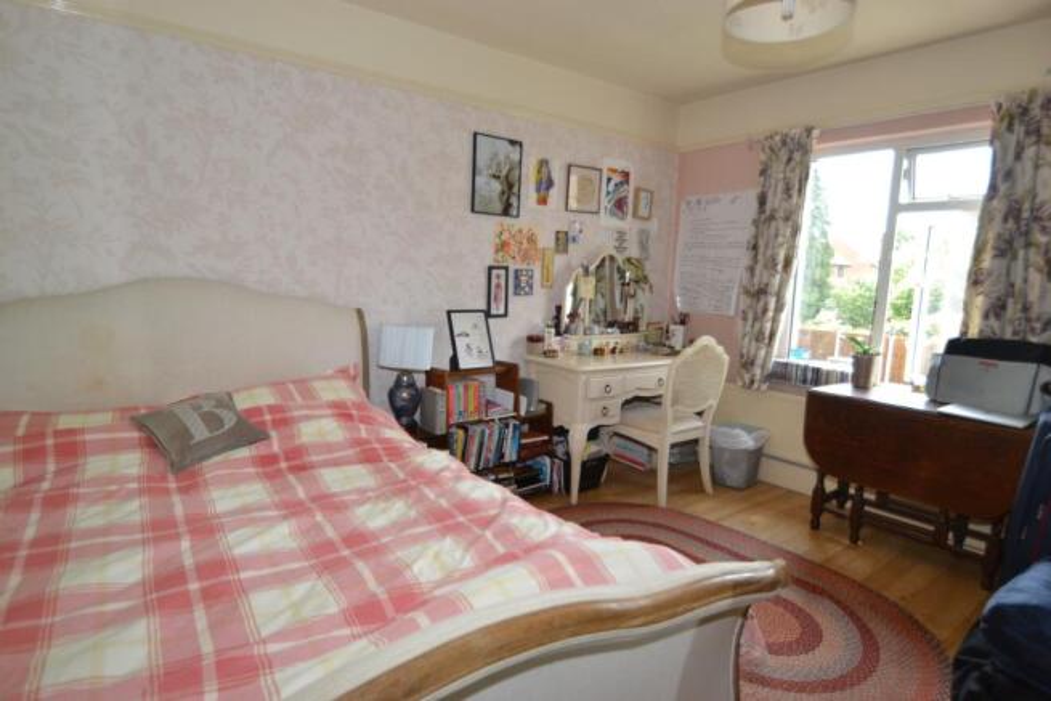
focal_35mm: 18
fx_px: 526
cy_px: 350
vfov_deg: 67.4
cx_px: 526
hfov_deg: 90.0
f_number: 4
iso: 140
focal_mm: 12
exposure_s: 1/60
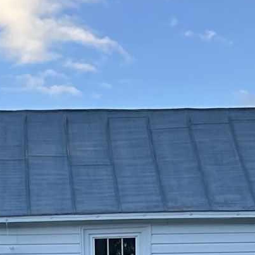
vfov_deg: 9.6
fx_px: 1458
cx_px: -9
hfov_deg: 9.9
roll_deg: +0.8
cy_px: 428
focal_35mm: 175
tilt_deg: +3.7
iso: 50
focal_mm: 5.7
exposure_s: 1/827
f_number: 1.5
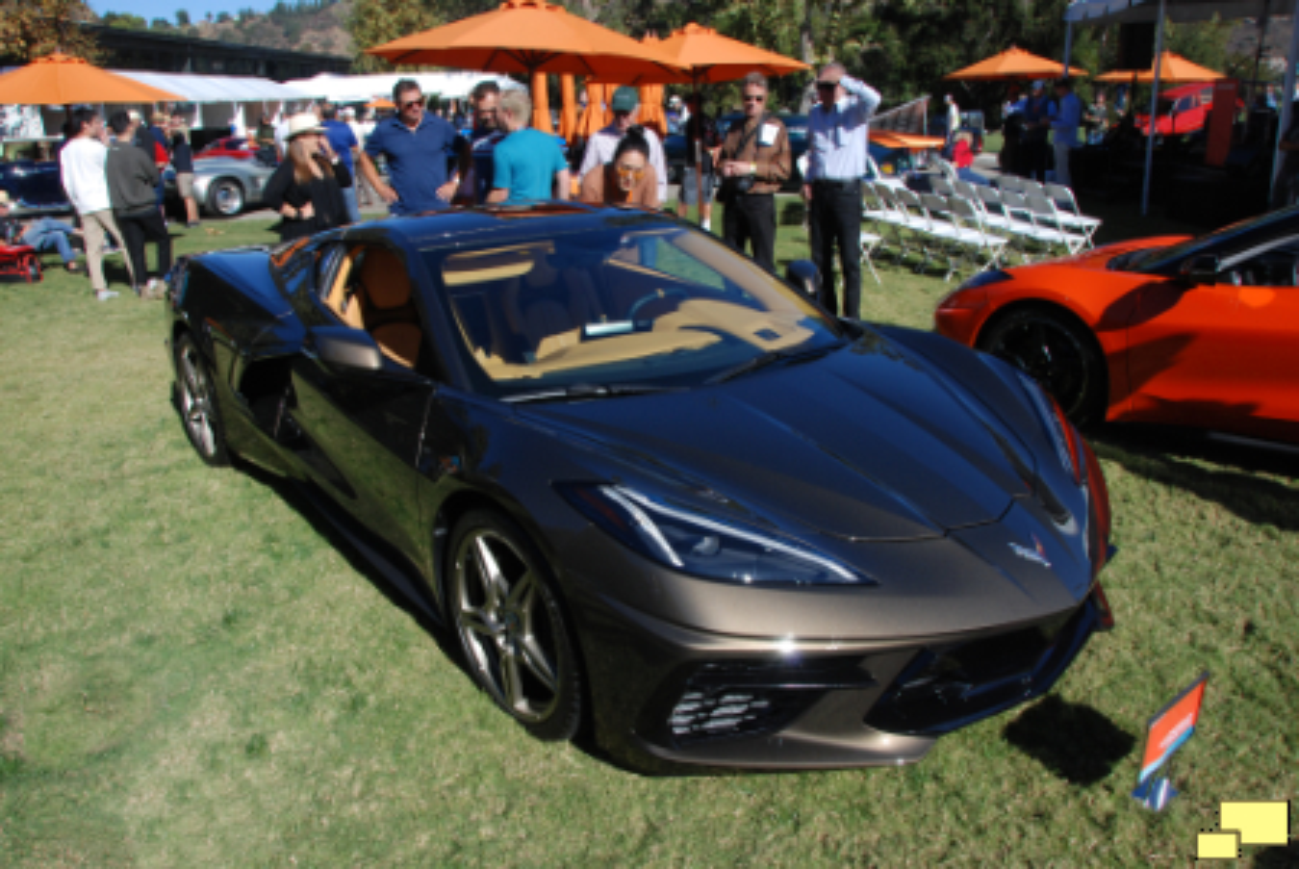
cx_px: 650
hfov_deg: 67.3
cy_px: 434
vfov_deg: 48.0
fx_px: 975
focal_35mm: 27
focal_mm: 18
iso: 200
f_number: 11
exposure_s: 1/320
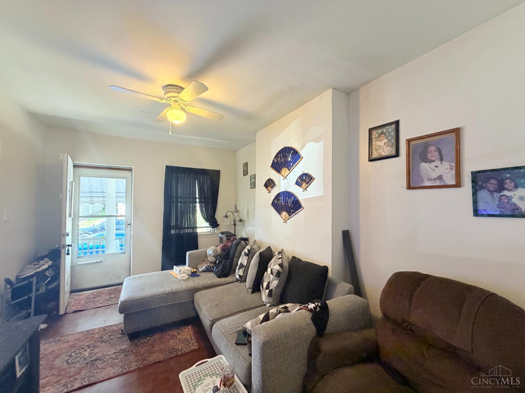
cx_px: 262
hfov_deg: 102.1
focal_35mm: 14
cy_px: 196
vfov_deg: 85.7
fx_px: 212
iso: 400
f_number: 2.2
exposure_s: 1/60
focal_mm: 2.22
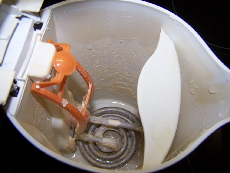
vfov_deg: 37.7
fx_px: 252
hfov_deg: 49.0
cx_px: 115
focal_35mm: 38
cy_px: 86
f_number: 2.8
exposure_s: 1/60
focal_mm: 6.3
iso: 140
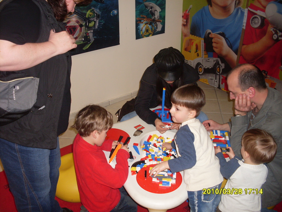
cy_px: 106
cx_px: 141
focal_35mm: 38
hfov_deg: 49.0
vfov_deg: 37.7
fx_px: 310
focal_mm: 6.3
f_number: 2.8
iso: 100
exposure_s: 1/45
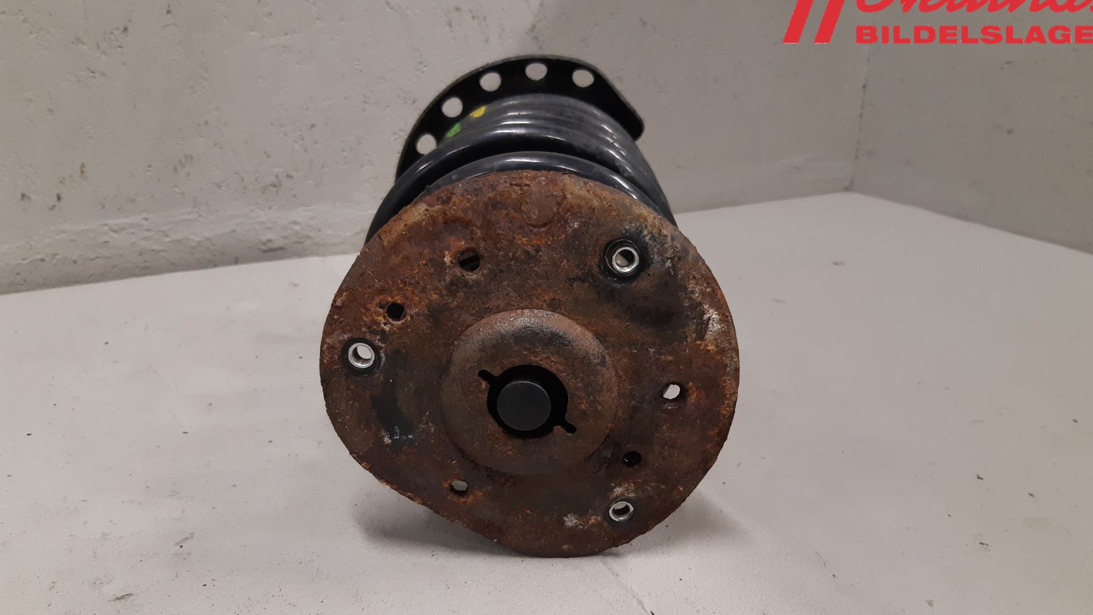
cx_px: 559
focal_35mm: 29
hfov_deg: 66.1
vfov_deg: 40.0
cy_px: 371
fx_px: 840
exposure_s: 1/50
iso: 160
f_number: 1.7
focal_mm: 3.93
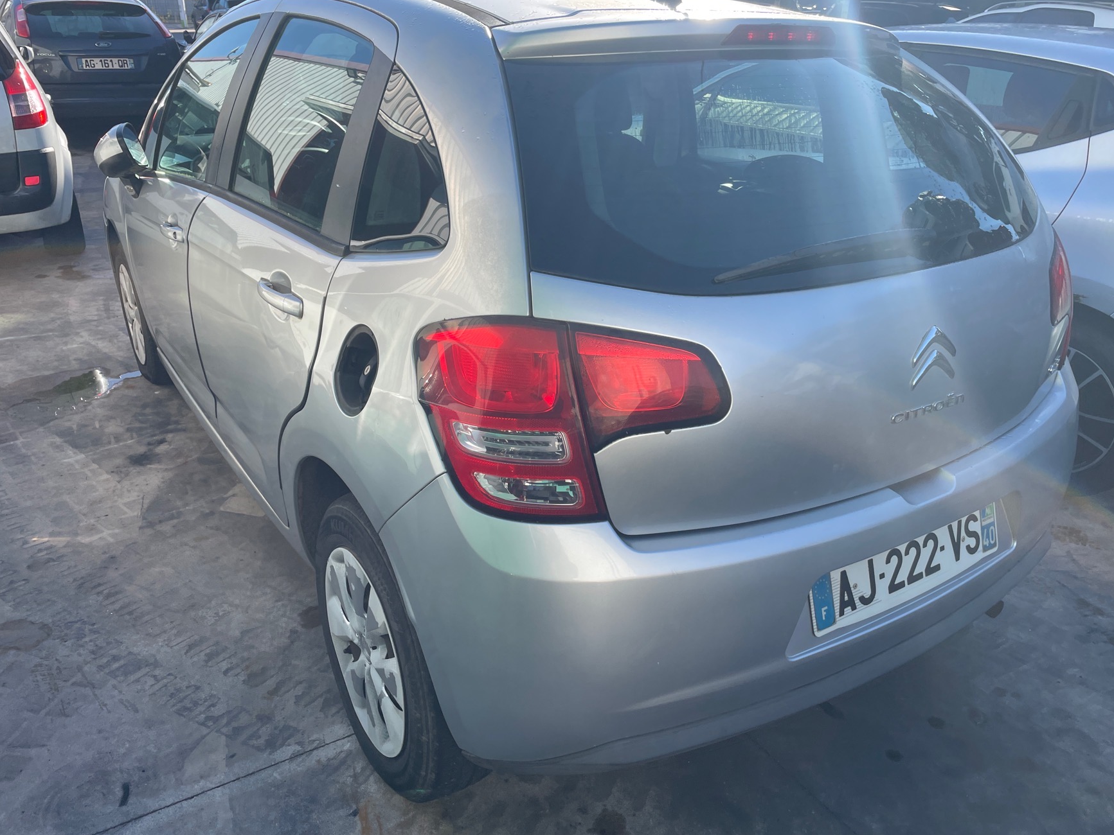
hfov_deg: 65.3
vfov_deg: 51.4
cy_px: 408
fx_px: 869
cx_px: 578
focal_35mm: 27
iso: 32
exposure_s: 1/1335
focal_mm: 4.2
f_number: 1.6
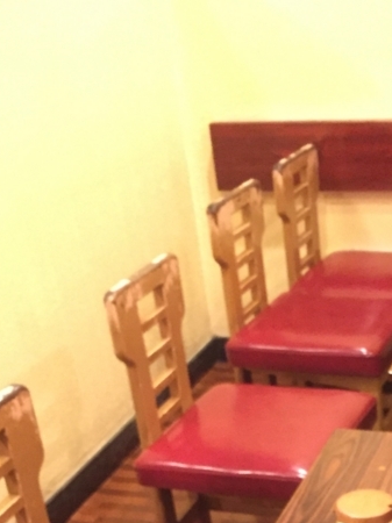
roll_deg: +5.4
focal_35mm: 66
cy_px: 563
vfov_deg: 27.2
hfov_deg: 21.7
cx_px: 359
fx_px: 997
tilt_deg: -34.1
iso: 640
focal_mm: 4.15
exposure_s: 1/15
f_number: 2.2
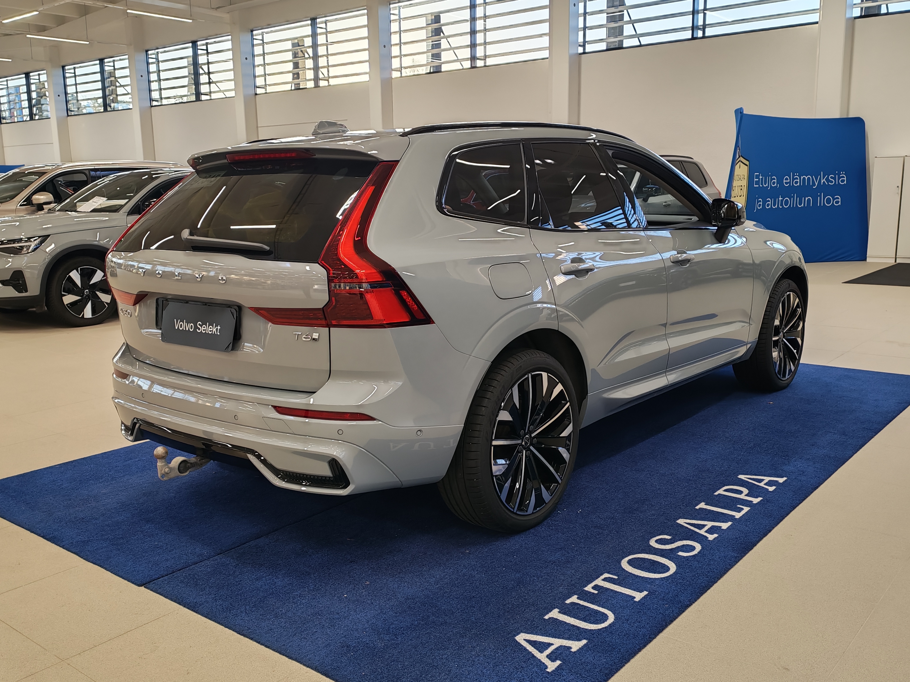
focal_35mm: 34
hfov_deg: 54.0
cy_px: 341
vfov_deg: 41.8
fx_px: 894
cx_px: 455
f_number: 1.9
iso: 100
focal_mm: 6.12
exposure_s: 1/100
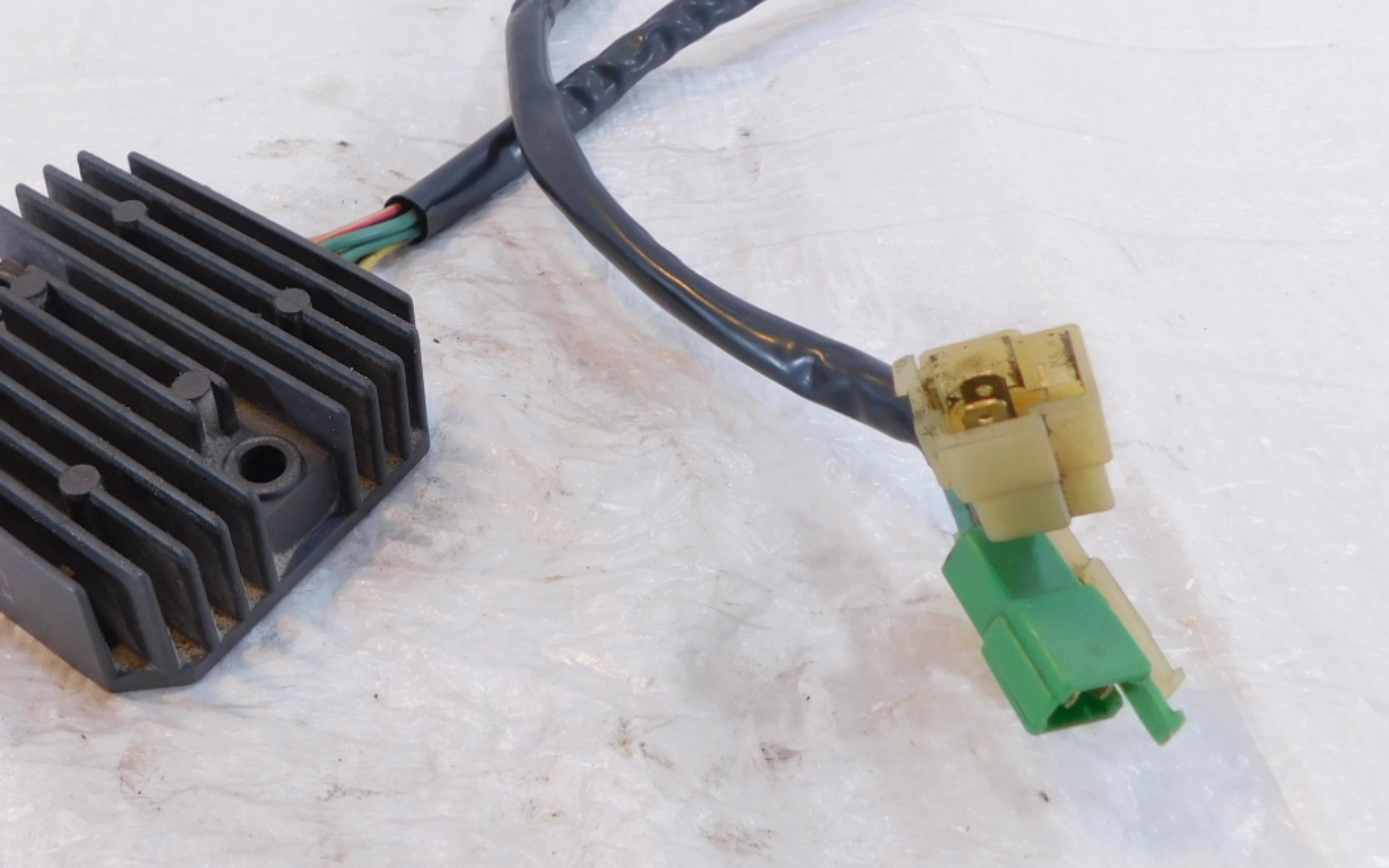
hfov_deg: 51.3
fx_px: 1401
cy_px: 387
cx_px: 412
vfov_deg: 34.4
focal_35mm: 37
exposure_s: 1/30
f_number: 3
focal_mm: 4
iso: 140
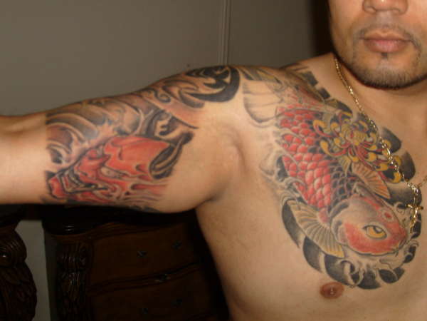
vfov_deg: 33.6
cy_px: 160
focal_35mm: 43
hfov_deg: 43.9
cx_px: 214
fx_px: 530
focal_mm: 7.2
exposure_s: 1/45
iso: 100
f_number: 3
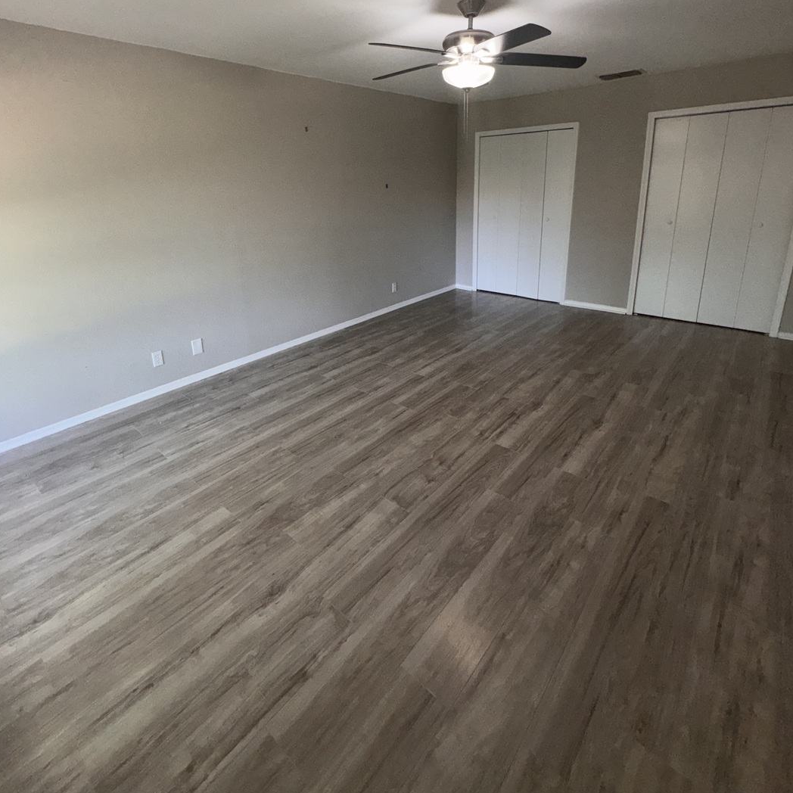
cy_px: 300
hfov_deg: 84.0
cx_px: 391
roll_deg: +2.2
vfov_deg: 82.5
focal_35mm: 17
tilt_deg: -15.3
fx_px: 441
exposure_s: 1/120
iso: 125
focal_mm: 2.22
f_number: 2.2
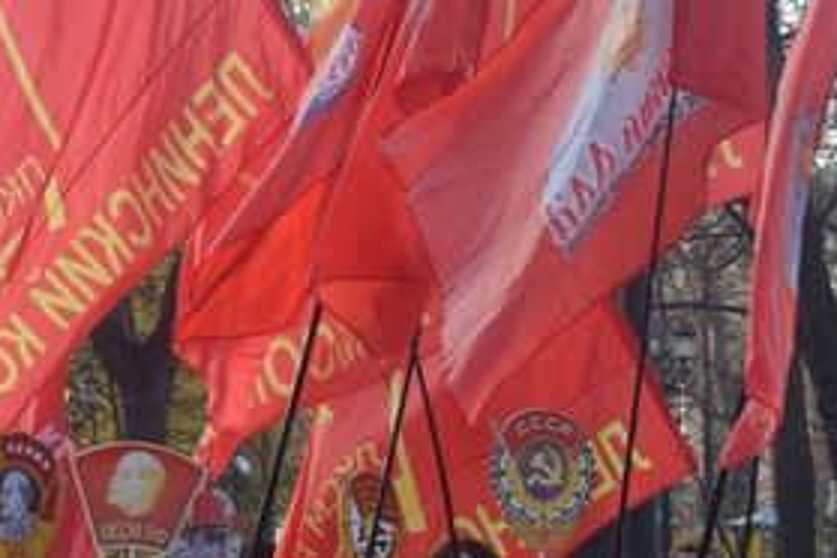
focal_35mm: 143
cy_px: 400
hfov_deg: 13.3
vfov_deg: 9.6
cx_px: -531
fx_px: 3324
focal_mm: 26
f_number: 7.1
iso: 400
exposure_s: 1/200
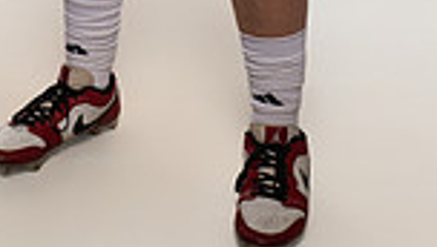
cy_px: -362
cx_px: 138
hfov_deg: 13.8
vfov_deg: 7.3
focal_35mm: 155
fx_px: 1799
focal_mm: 50
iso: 500
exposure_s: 1/200
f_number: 6.3
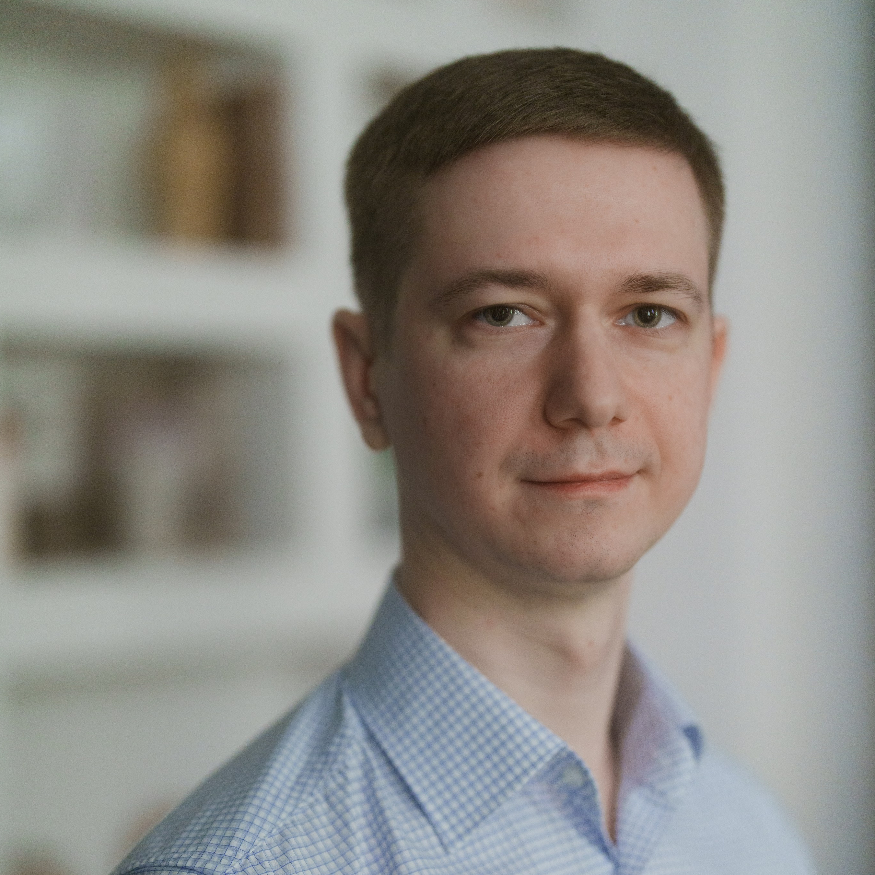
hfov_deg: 26.9
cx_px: 438
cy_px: 557
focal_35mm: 64
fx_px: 1830
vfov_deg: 26.8
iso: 1000
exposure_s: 1/160
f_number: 1.2
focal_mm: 50
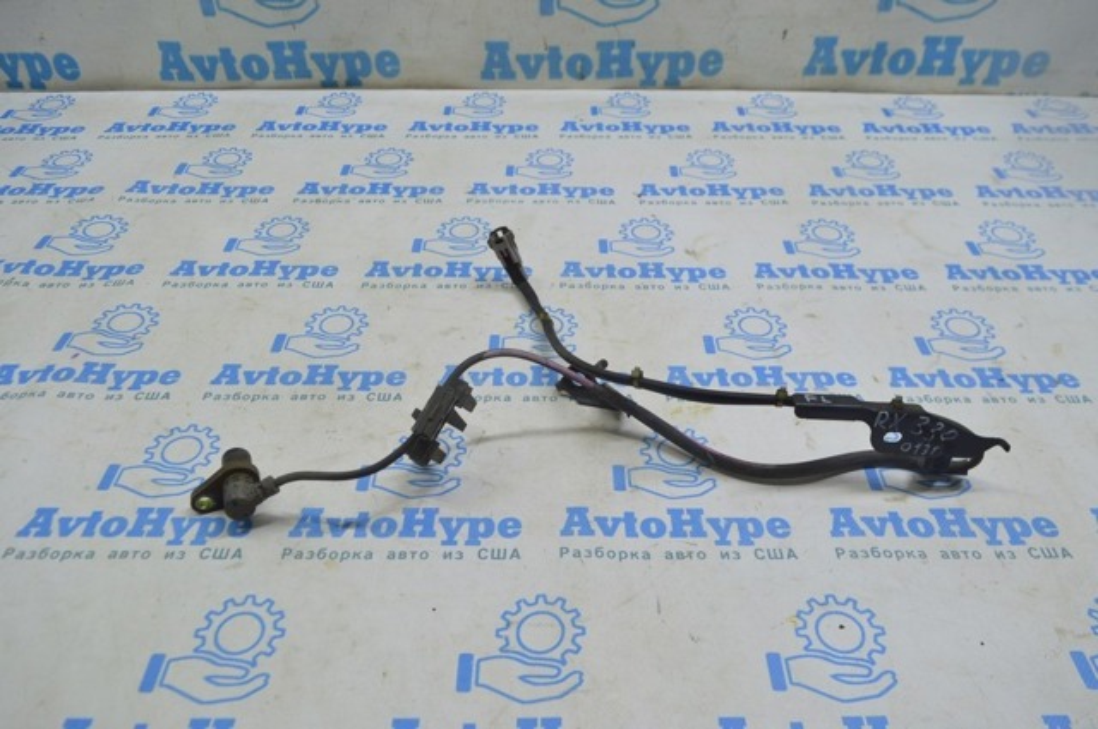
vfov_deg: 47.8
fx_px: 822
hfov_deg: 67.4
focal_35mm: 27
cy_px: 364
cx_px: 549
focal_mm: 18
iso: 400
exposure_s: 1/40
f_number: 5.6
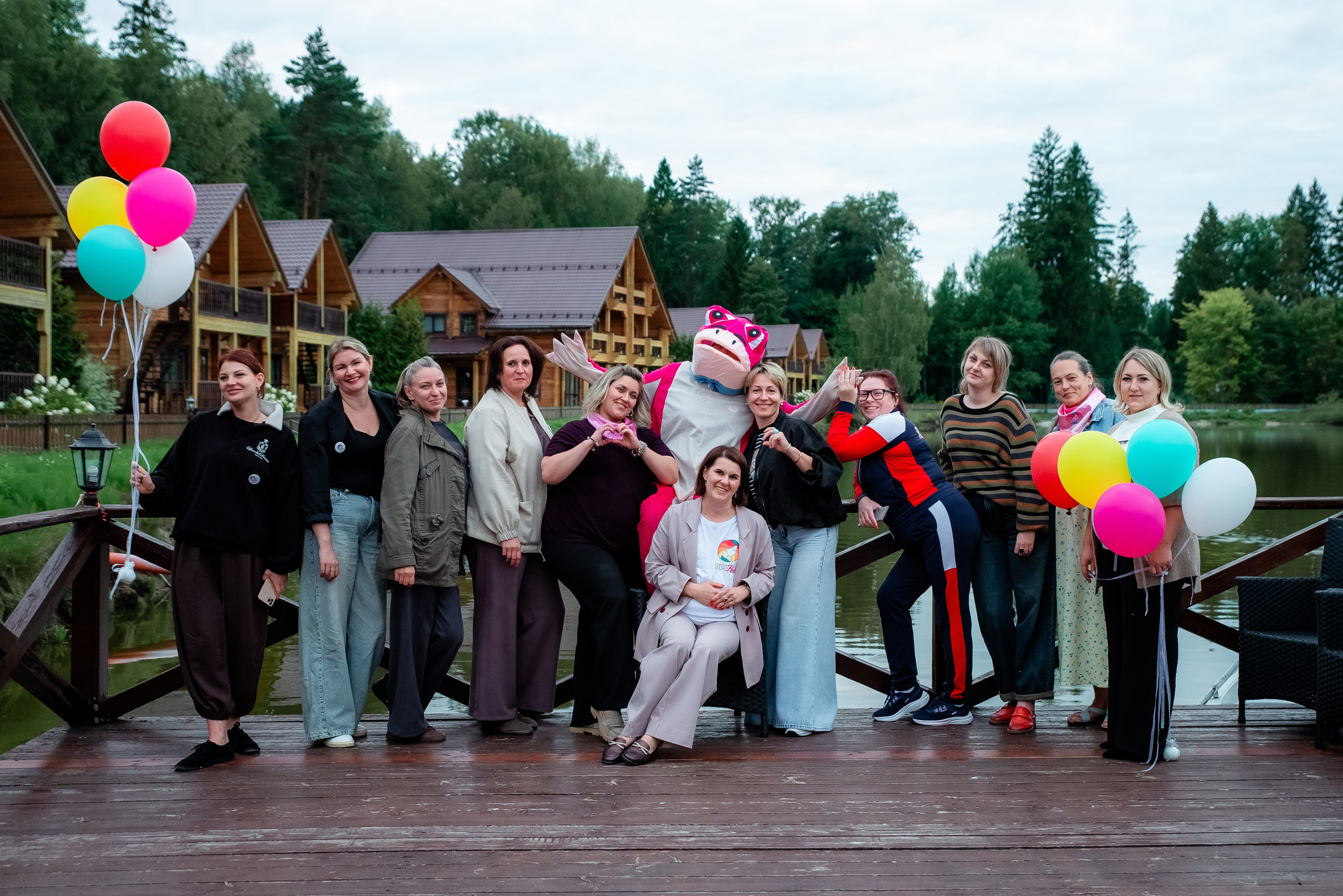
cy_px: 406
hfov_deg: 43.5
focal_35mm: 45
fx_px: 1679
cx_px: 739
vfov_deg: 29.9
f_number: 4
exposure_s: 1/125
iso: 1600
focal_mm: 40
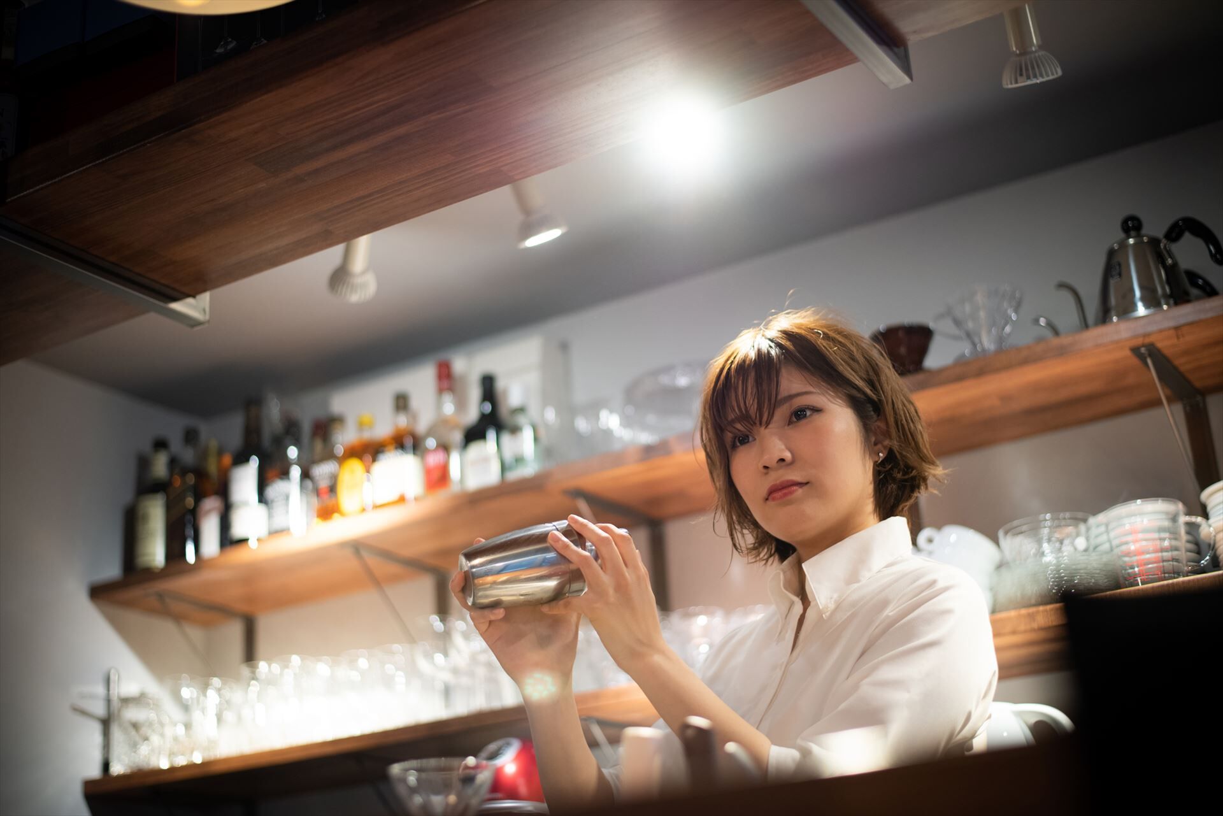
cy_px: 408
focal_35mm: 50
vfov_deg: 27.0
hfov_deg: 39.6
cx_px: 612
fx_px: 1699
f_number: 1.8
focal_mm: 50
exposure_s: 1/100
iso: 800
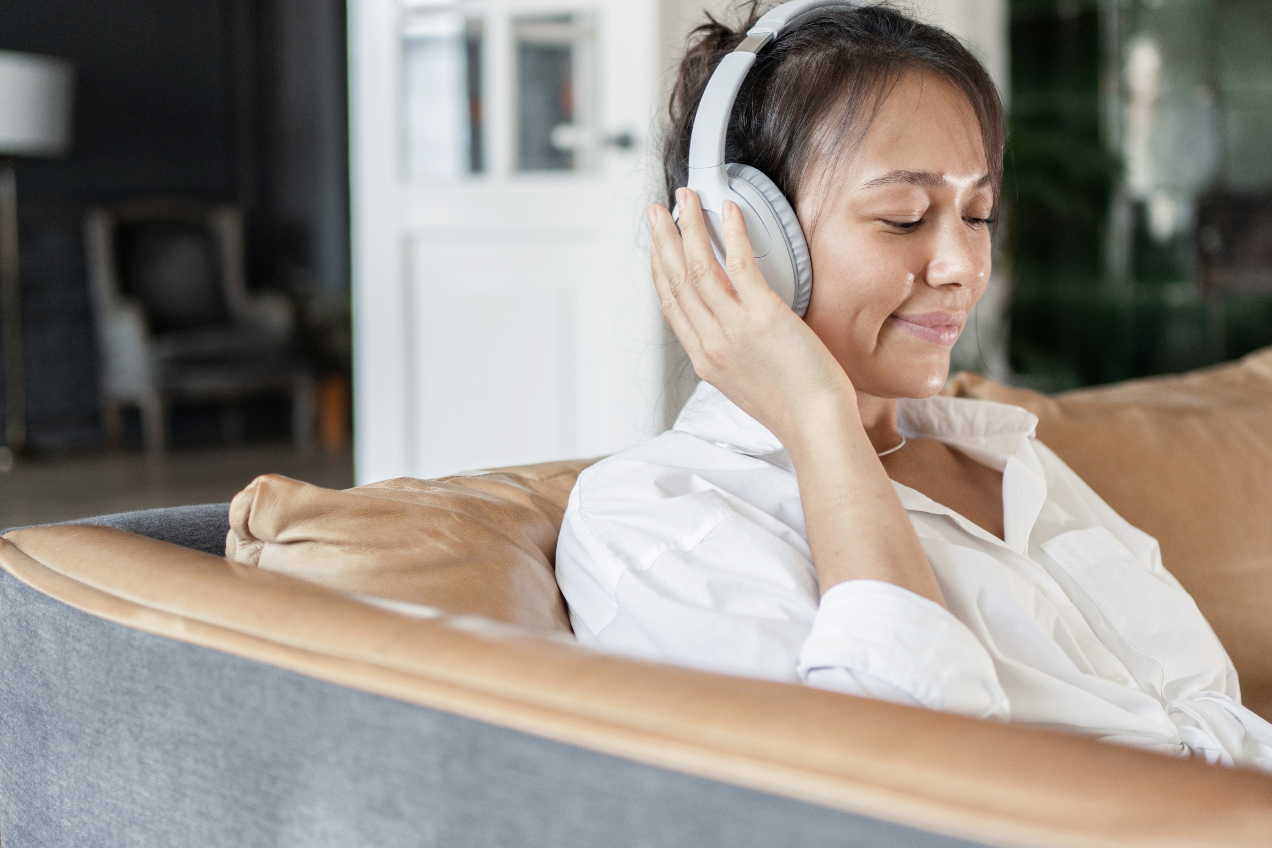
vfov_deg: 24.6
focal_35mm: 55
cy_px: 412
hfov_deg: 36.2
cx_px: 715
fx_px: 1943
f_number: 1.8
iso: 320
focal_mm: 35
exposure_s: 1/160
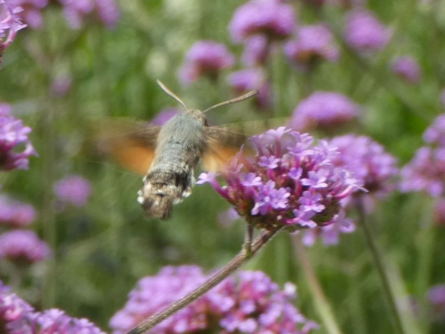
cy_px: 167
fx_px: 1980
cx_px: 222
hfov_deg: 12.8
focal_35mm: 154
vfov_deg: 9.6
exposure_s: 1/125
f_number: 5.4
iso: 80
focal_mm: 27.5
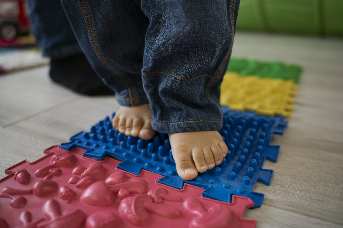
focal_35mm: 28
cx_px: 172
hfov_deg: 65.5
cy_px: 114
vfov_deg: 46.4
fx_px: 267
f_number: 2.8
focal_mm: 28
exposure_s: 1/160
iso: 500
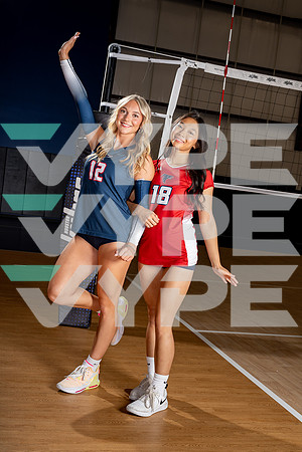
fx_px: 554
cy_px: 226
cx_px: 151
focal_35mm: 44
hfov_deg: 30.5
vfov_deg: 44.5
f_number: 8
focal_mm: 44
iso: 100
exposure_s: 1/250
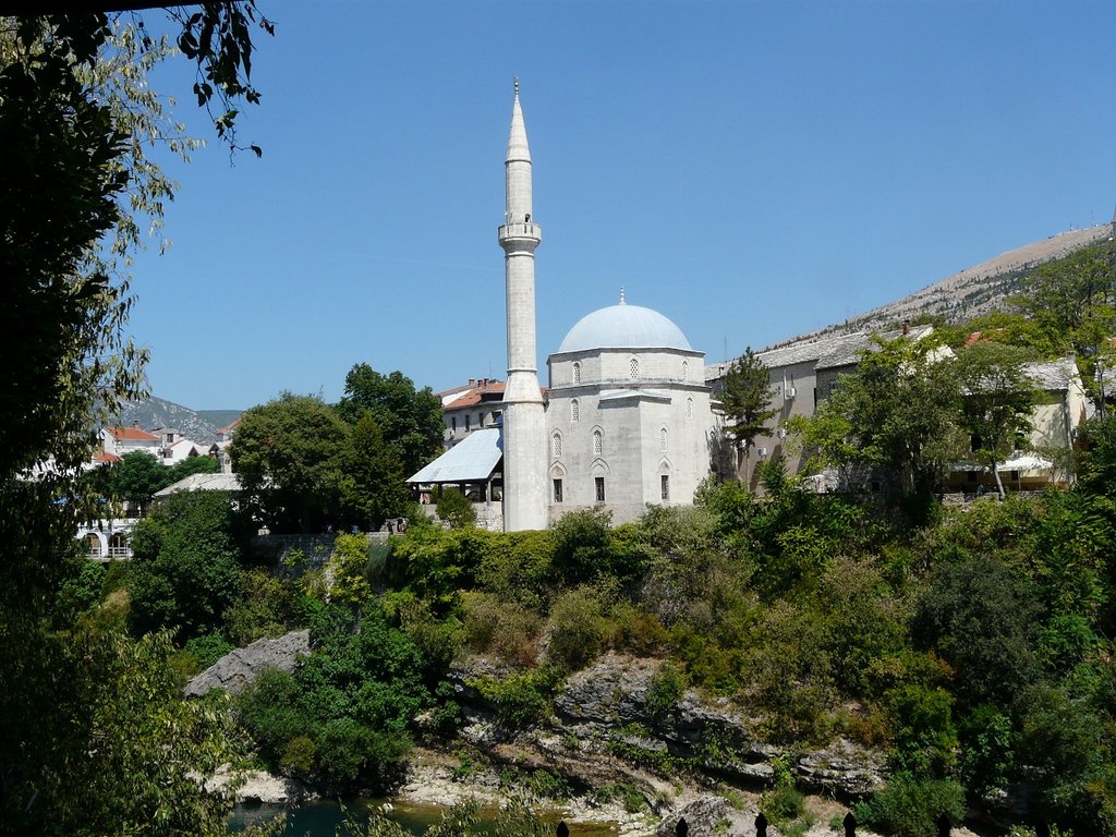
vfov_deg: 38.7
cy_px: 418
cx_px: 558
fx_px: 1193
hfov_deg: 50.1
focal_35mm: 37
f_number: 6.3
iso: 100
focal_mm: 6
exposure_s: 1/400
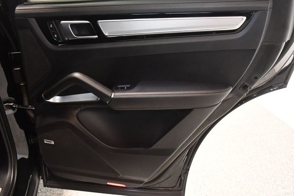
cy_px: 98
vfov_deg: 38.8
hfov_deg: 55.8
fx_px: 278
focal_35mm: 34
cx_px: 147
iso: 6400
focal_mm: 23
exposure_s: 1/60
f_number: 3.8
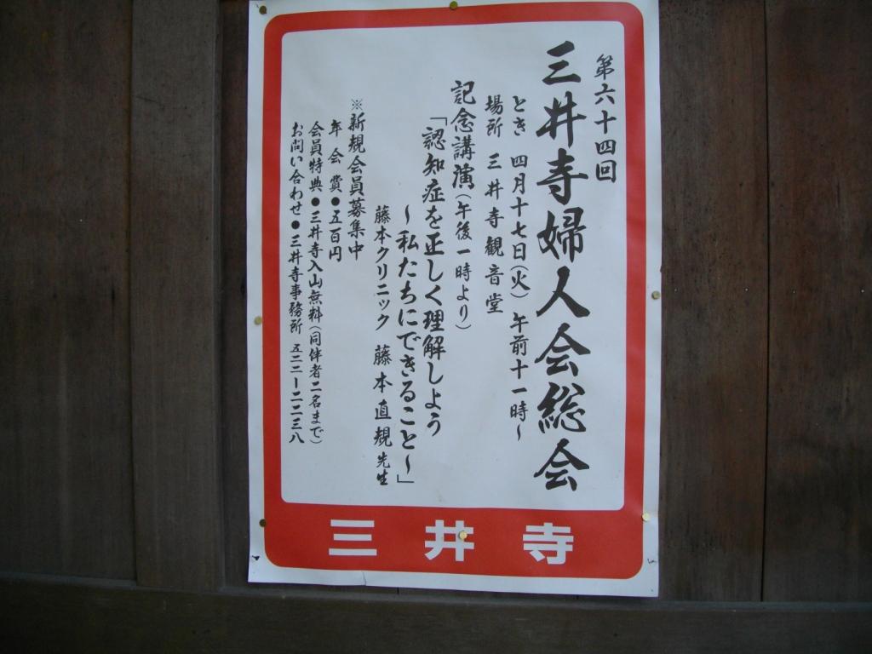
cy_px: 327
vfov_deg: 45.4
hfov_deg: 58.4
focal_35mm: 31
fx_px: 781
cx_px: 436
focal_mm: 5.7
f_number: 2.9
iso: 147
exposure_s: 1/125
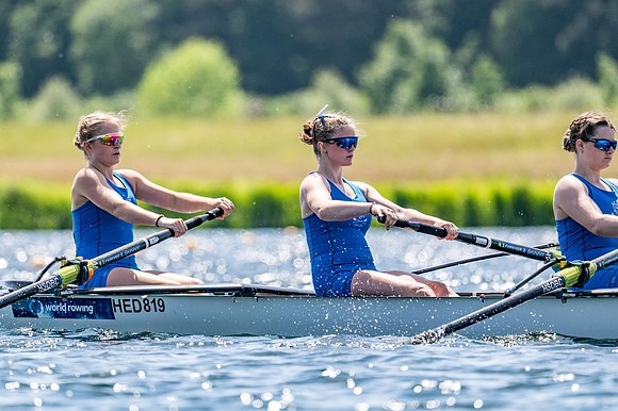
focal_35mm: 600
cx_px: 309
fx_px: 10294
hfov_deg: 3.4
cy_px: 206
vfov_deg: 2.3
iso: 250
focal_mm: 400
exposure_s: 1/2500
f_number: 4.5
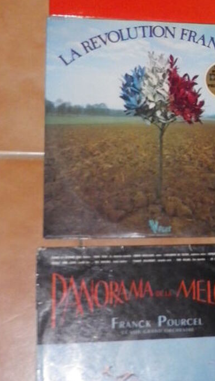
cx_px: 269
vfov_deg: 25.9
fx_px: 831
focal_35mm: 82
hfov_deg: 14.2
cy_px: 161
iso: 400
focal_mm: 7
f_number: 4
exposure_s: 1/50
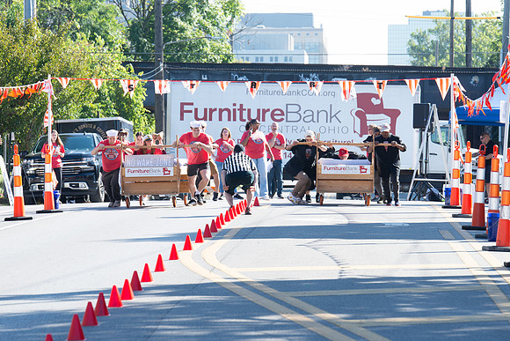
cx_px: 239
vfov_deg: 7.2
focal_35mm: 190
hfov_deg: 10.8
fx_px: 2697
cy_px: 148
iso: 200
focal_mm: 160
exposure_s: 1/250
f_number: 7.1
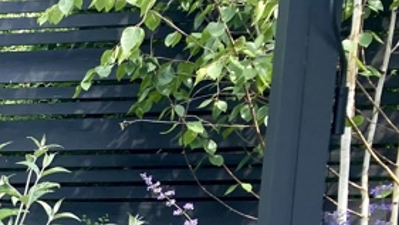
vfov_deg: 9.8
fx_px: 1174
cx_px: -261
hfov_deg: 16.8
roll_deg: -0.3
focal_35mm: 111
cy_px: 521
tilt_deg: -12.6
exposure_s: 1/475
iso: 20
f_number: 1.8
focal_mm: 3.99
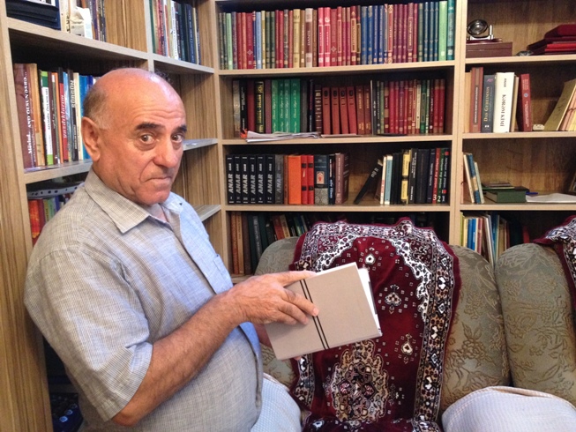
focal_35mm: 35
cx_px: 288
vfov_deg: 40.7
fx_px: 582
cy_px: 216
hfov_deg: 52.6
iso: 400
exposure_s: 1/17
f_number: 2.4
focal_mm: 4.28
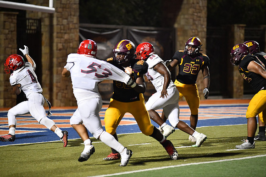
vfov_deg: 8.3
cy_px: 88
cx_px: 133
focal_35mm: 165
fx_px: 1219
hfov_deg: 12.4
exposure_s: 1/1250
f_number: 2.8
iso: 6400
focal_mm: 165
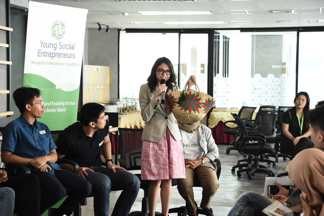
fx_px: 810
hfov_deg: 22.6
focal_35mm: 90
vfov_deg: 15.2
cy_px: 108
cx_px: 162
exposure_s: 1/60
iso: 1600
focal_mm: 60
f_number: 5
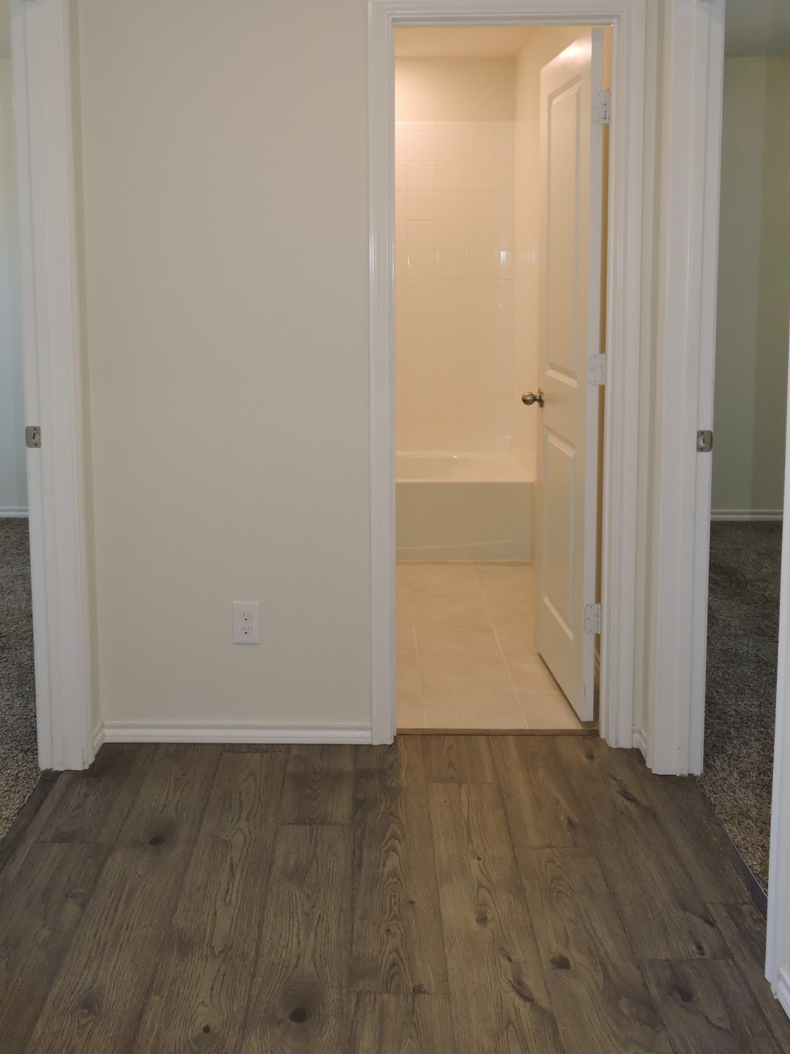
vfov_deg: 55.7
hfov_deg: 44.1
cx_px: 359
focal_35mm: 32
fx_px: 974
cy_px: 356
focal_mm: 4.3
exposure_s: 1/40
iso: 180
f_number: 3.3
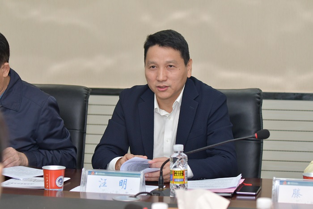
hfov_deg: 17.5
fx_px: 1017
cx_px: 156
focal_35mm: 117
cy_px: 104
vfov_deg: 11.7
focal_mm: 78
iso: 1100
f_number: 4.5
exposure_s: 1/80
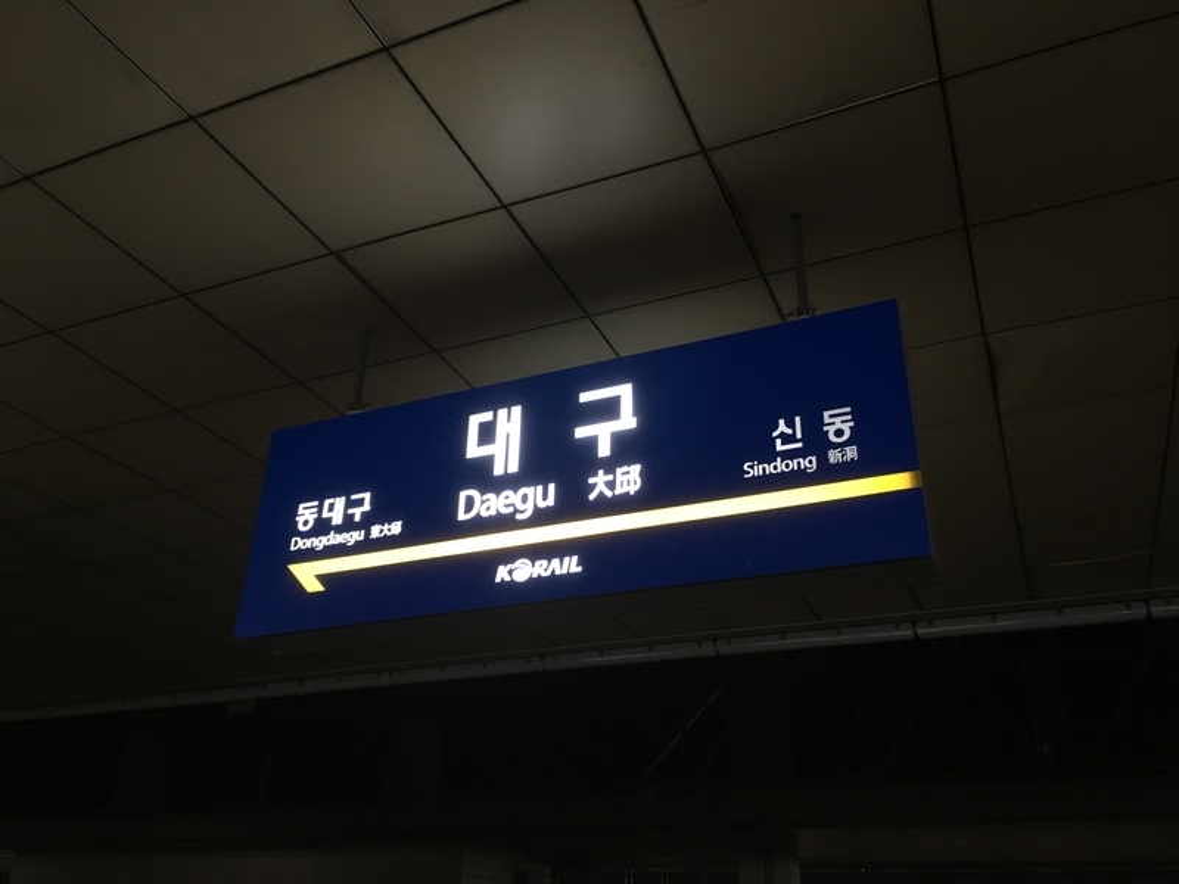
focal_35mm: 29
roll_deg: -1.8
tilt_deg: +29.1
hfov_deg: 61.7
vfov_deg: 48.2
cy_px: 442
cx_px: 590
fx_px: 988
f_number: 2.2
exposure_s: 1/30
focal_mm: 4.15
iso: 80
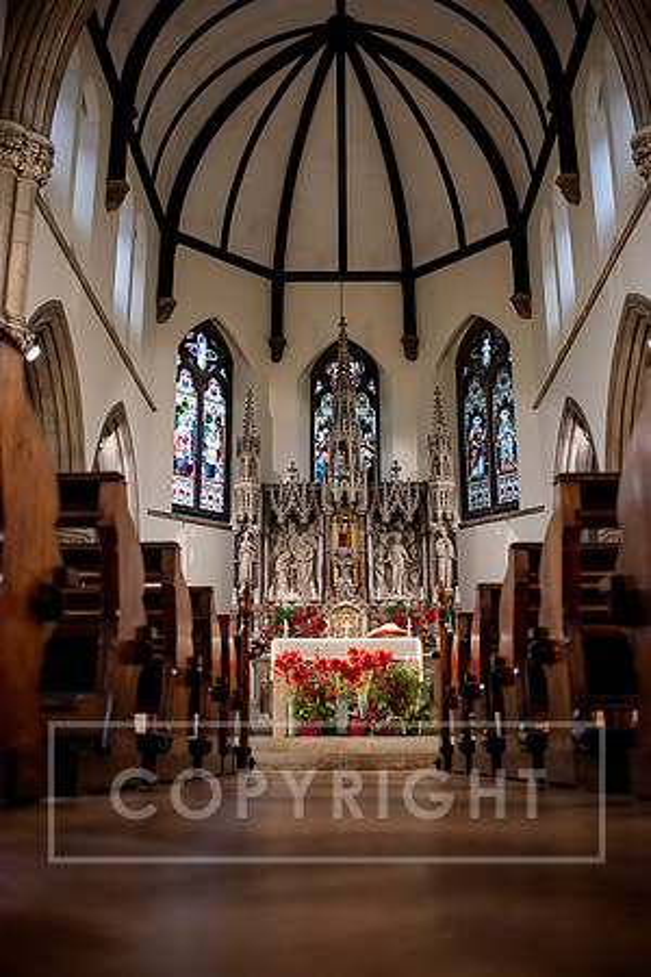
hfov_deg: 37.9
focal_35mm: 35
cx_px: 326
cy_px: 488
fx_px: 949
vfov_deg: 54.4
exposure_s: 1/180
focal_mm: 35
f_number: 2.8
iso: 640
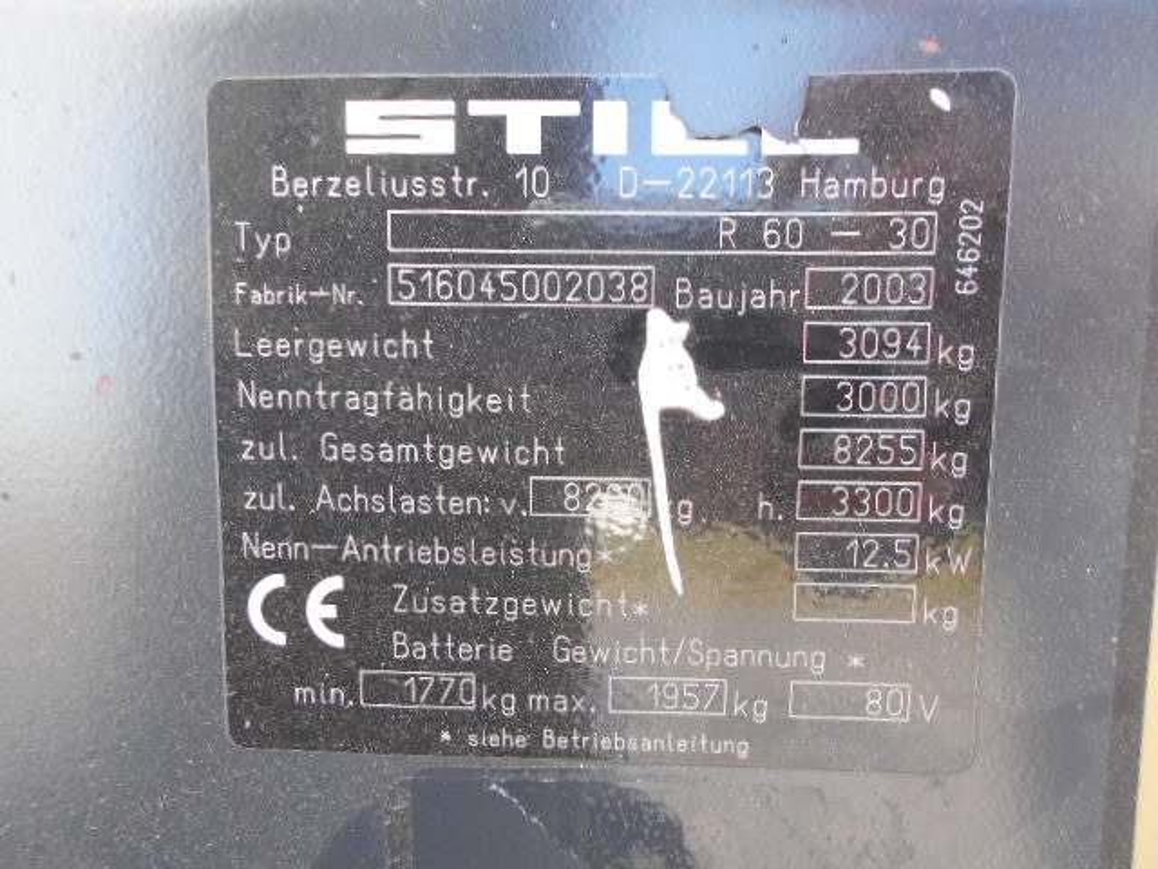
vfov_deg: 53.1
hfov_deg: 67.3
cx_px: 579
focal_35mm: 26
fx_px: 870
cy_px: 434
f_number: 3.2
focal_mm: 4.6
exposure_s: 1/30
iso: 125
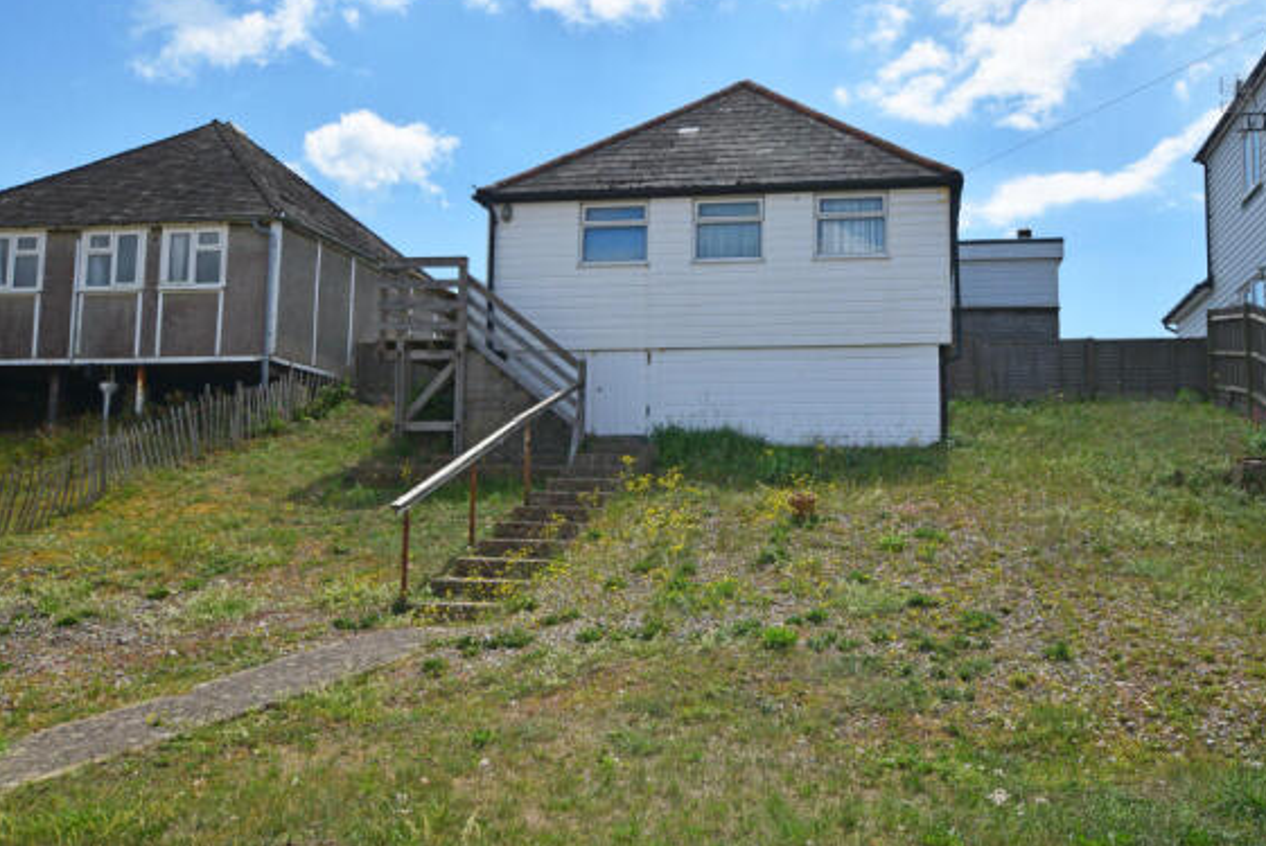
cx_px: 737
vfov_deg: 37.9
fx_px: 1232
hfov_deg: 54.1
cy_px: 389
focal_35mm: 35
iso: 280
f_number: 11
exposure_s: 1/500
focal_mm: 20
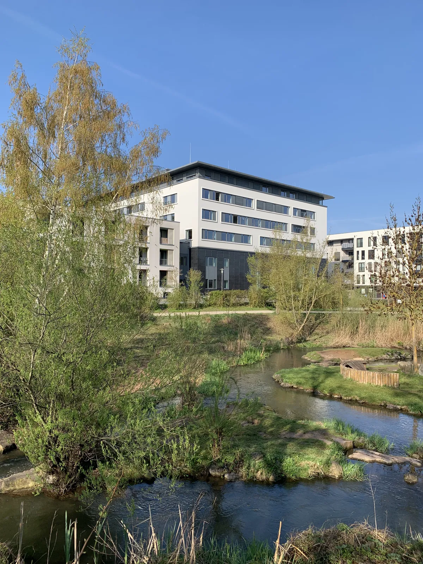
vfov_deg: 67.3
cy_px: 282
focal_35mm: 26
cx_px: 212
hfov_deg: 53.1
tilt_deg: +2.5
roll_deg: -0.9
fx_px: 424
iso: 25
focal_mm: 4.25
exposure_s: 1/1536
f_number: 1.8
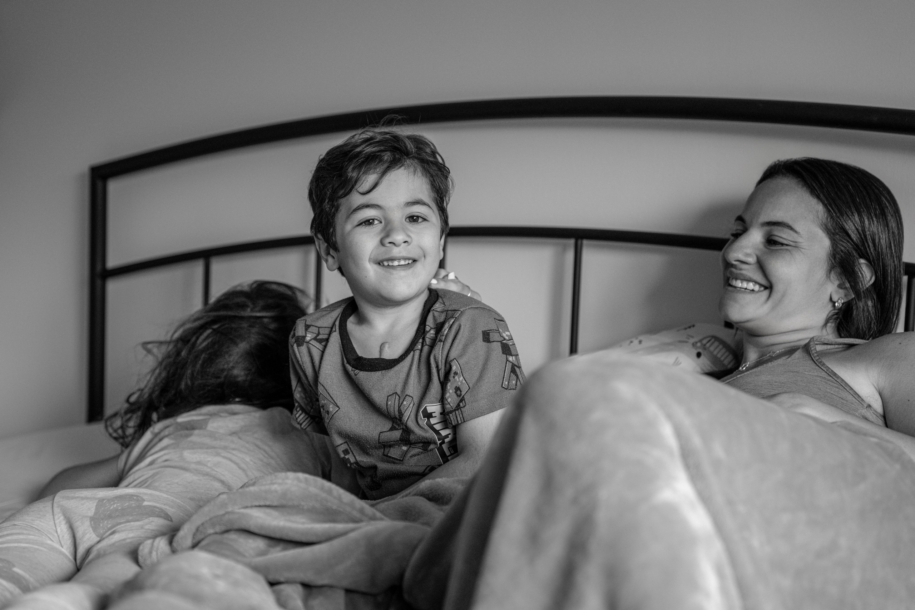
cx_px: 458
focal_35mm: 63
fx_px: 1601
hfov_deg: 31.9
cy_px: 305
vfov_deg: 21.6
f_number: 2.8
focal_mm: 63
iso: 800
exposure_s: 1/125
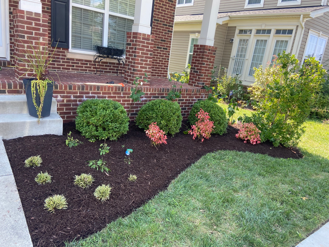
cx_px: 164
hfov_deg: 67.3
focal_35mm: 26
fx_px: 247
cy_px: 124
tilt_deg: -19.2
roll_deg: -5.1
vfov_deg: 53.1
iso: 32
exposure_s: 1/232
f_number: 1.8
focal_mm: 4.25
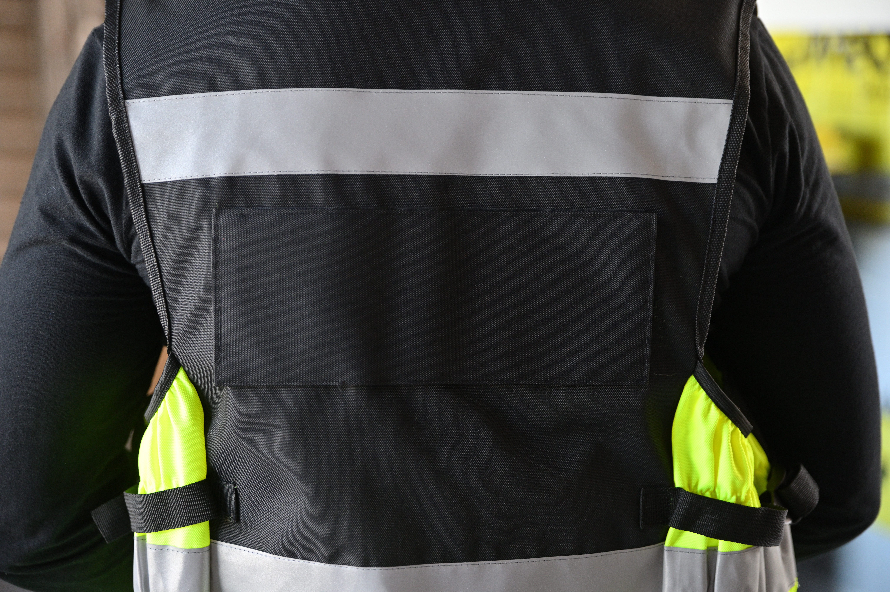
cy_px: 296
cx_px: 445
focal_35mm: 70
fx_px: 1729
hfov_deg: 28.9
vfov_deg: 19.4
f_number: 2.8
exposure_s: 1/250
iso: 800
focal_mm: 70
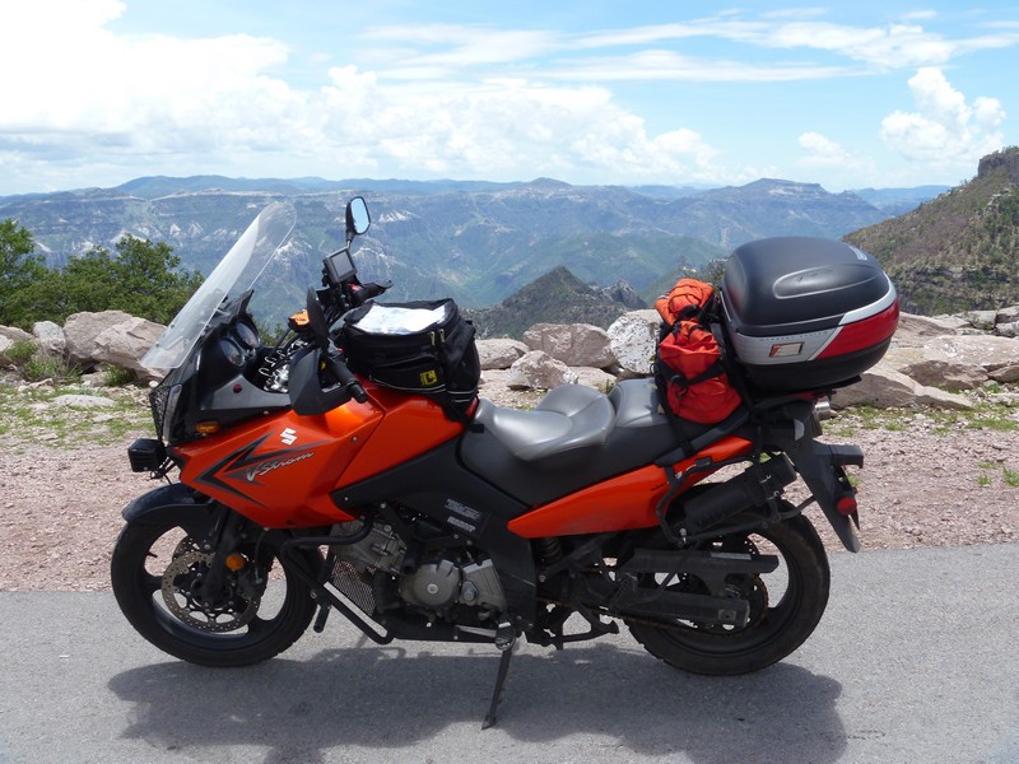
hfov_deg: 52.6
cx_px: 510
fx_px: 1030
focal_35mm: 35
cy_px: 382
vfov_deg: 40.7
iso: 80
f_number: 5.6
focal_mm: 6.3
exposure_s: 1/200
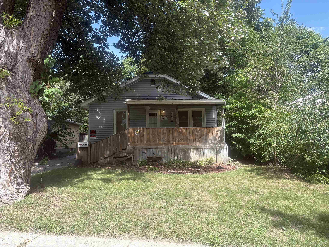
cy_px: 124
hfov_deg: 67.3
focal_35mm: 26
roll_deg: +1.6
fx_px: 247
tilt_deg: +5.1
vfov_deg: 53.1
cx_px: 164
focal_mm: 5.96
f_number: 1.6
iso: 50
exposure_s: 1/716
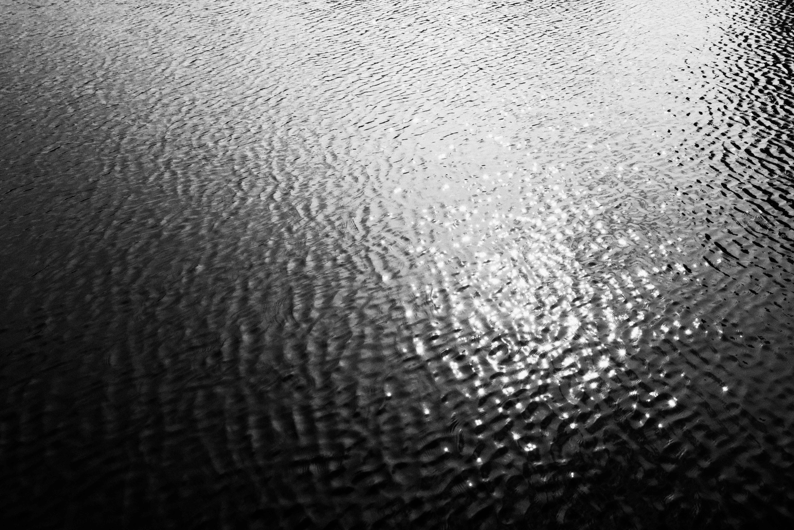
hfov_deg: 57.2
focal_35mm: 33
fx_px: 728
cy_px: 265
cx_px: 397
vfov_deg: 40.0
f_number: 22
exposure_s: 1/800
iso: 3200
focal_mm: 22.2
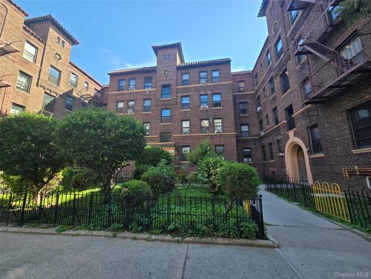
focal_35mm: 13
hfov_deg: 106.2
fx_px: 139
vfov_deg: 89.9
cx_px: 186
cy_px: 140
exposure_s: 1/421
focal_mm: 2.2
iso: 50
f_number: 2.2
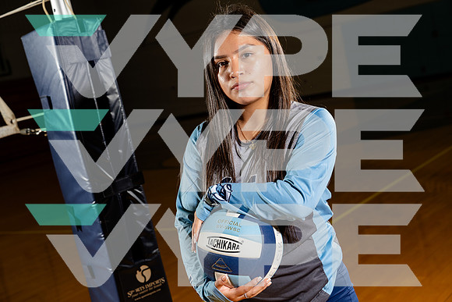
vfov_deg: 26.5
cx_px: 226
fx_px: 640
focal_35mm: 51
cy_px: 151
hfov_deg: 38.9
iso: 250
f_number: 5
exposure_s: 1/250
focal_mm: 51
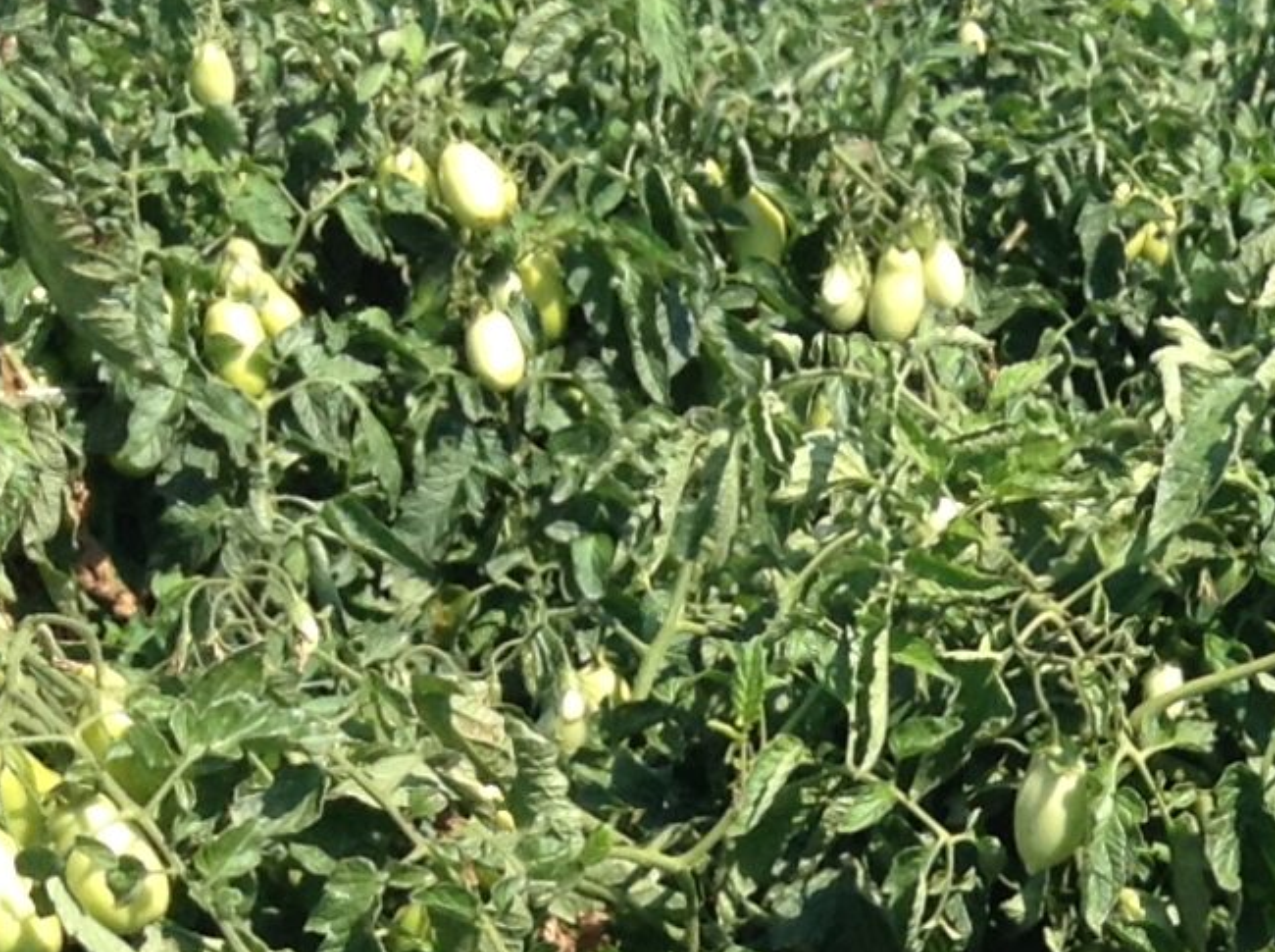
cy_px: 1578
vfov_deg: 10.8
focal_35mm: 130
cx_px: 1605
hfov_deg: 14.6
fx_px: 4779
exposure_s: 1/724
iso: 25
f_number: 2.4
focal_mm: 3.3
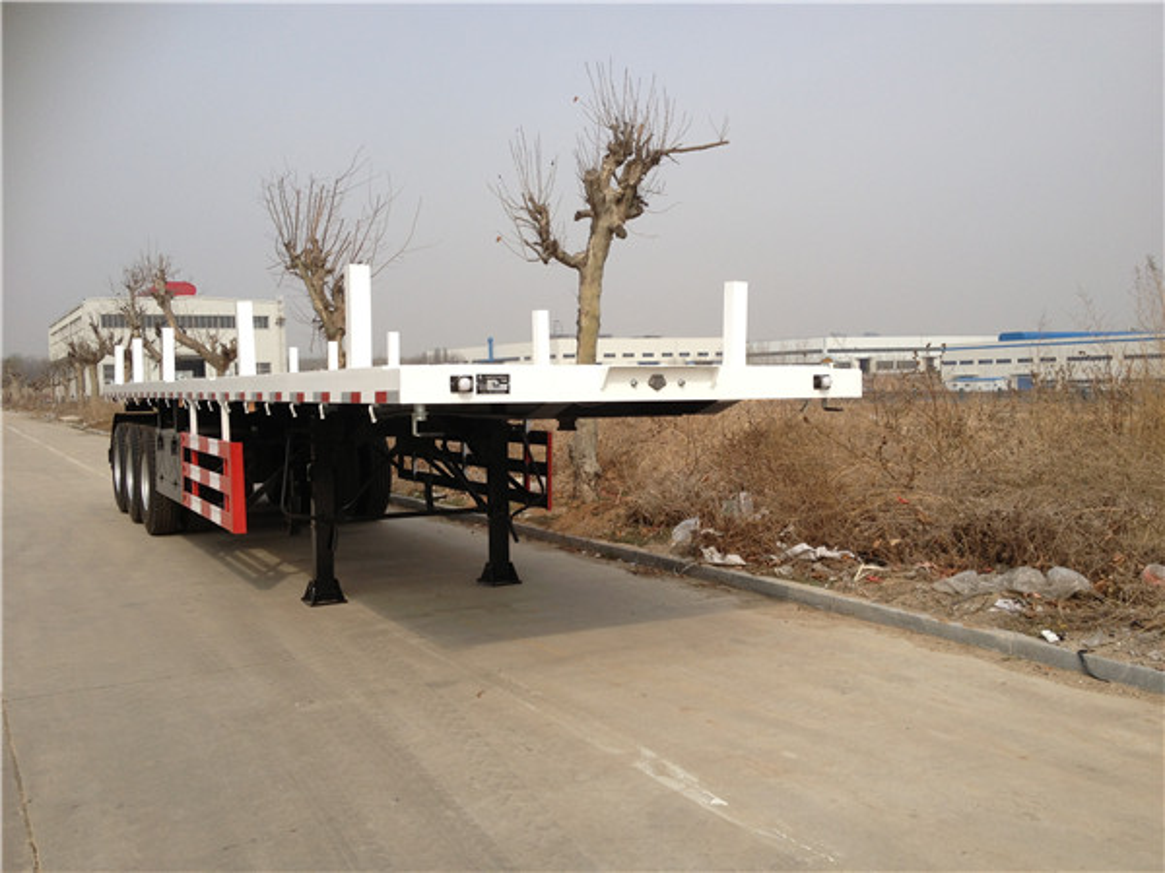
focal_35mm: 35
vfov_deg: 40.7
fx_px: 1178
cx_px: 582
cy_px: 436
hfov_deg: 52.6
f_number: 2.4
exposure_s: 1/1453
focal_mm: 4.28
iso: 50
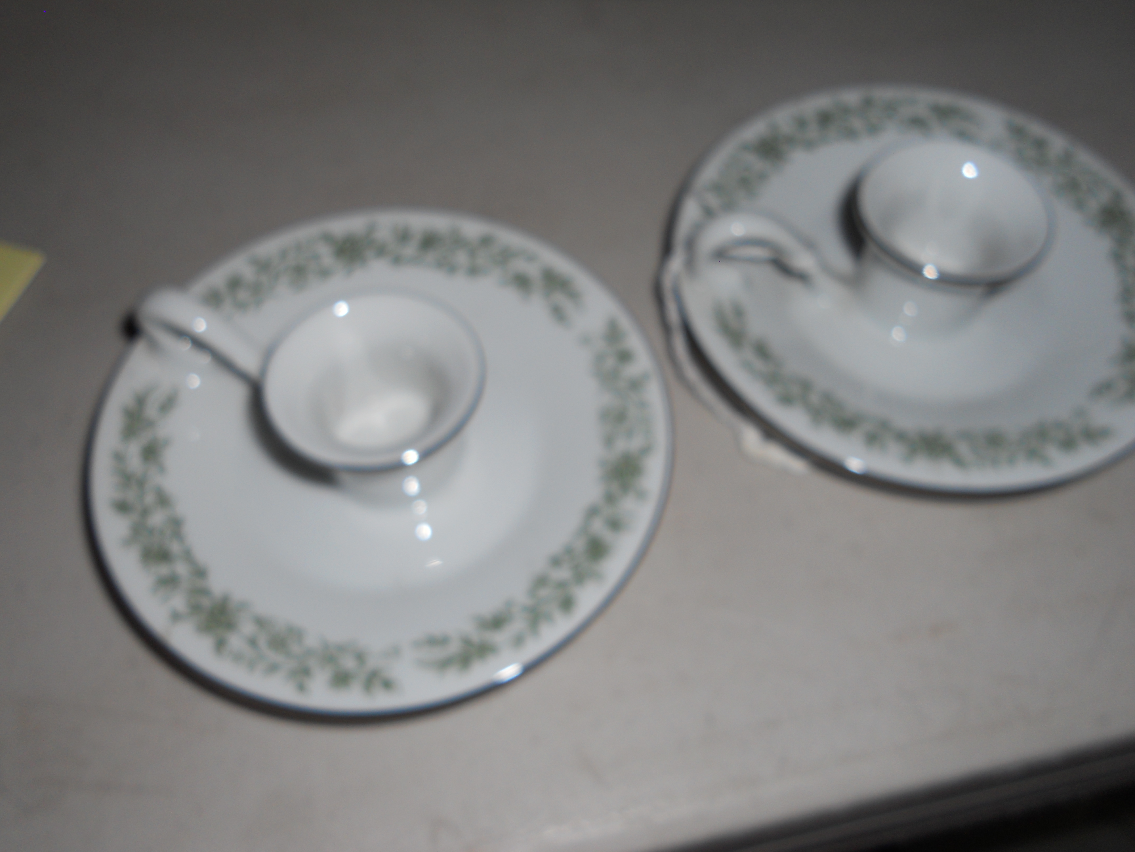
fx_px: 1049
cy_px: 426
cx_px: 568
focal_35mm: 32
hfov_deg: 56.8
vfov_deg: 44.2
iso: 80
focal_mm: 5.8
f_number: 8.8
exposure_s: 1/25
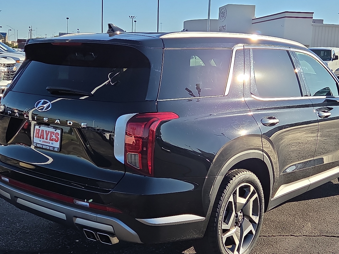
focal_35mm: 47
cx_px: 175
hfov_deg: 40.4
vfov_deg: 30.9
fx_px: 460
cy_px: 139
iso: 25
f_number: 1.8
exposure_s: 1/2000
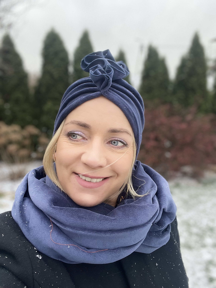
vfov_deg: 60.0
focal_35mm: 30
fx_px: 250
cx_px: 108
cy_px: 144
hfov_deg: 46.8
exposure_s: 1/121
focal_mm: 2.71
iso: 80
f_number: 2.2
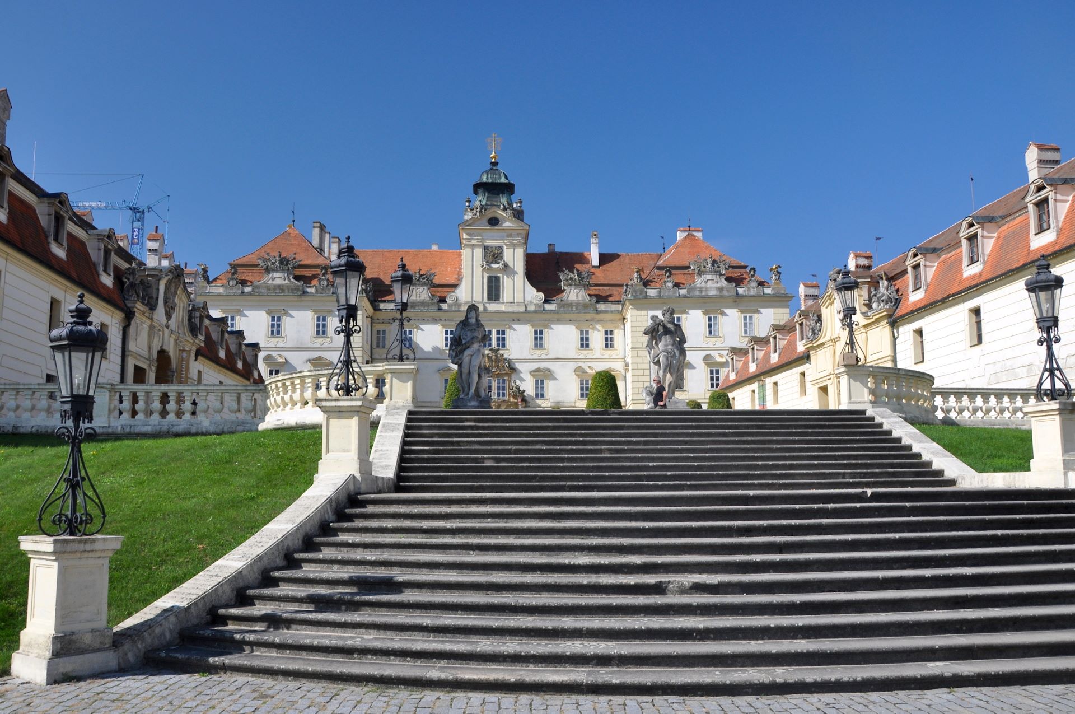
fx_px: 805
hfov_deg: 67.4
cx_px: 538
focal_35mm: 27
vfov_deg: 47.8
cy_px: 357
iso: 250
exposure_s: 1/125
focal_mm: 18
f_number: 11
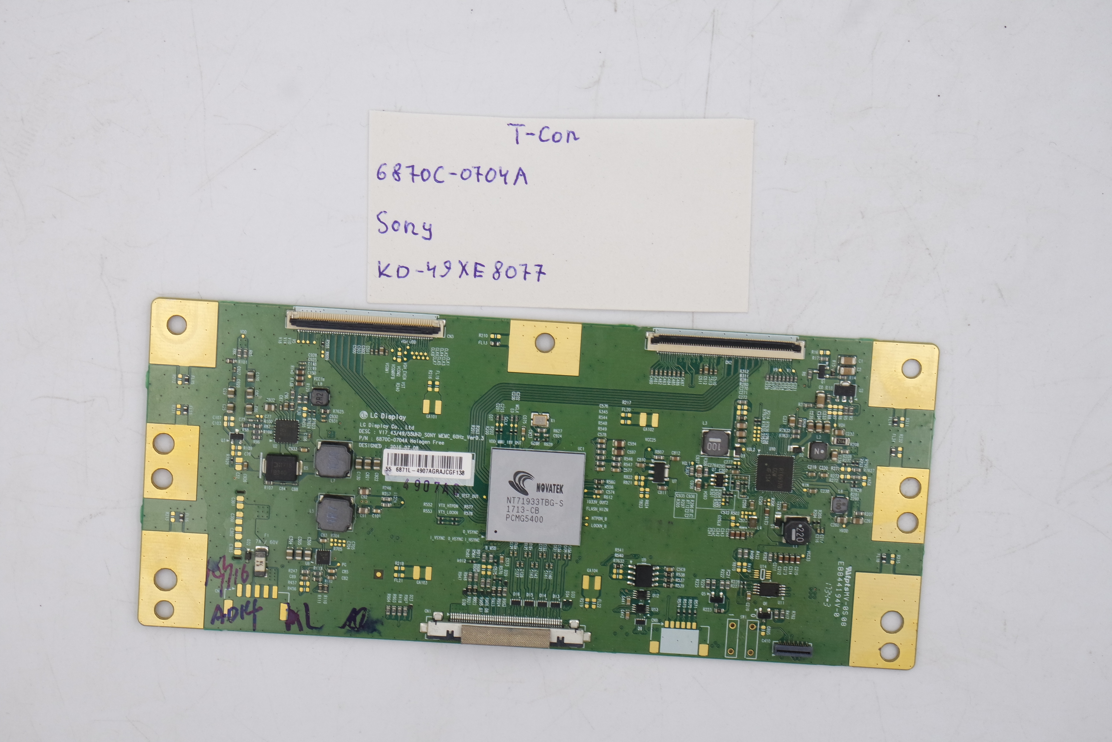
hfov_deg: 28.1
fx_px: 2224
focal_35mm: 72
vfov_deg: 18.9
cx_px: 556
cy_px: 371
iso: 200
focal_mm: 27
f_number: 5.6
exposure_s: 1/125
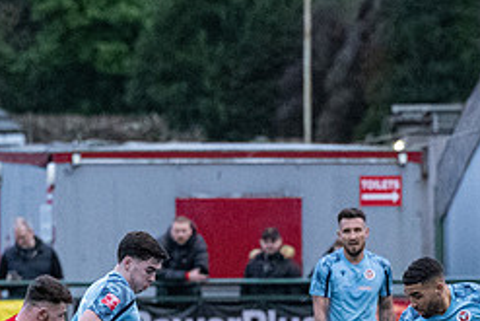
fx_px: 11526
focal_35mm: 864
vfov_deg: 1.6
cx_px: 316
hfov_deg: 2.4
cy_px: 432
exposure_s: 1/1250
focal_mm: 200
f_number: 4
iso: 5000
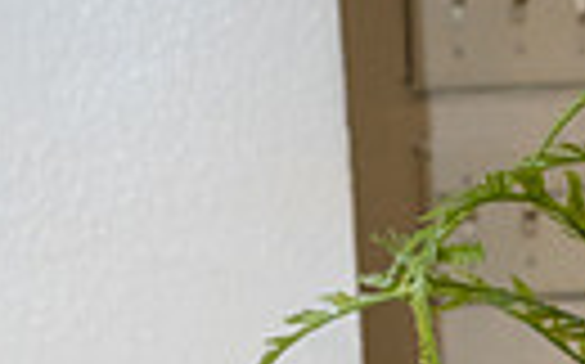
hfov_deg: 13.5
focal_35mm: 155
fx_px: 2469
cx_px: 432
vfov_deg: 7.6
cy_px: 993
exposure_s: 1/125
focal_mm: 44
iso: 4000
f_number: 5.6
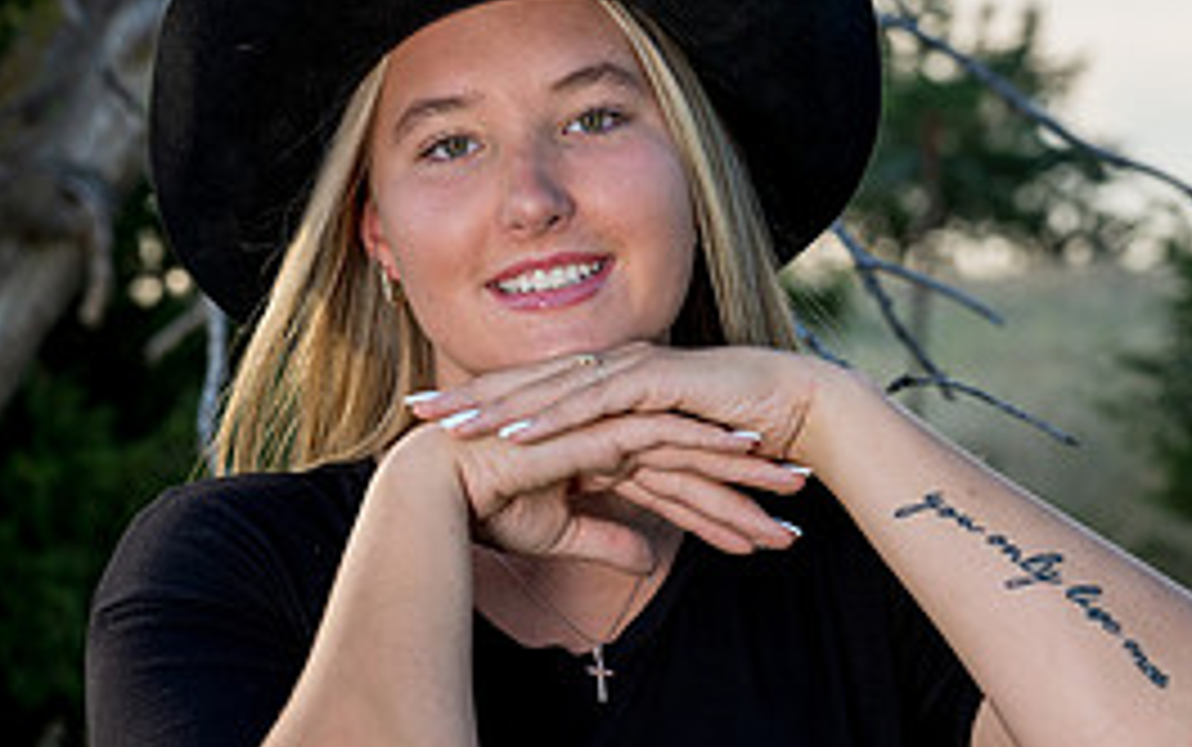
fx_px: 3933
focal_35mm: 121
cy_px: 580
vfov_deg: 10.8
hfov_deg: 17.2
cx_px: 621
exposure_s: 1/125
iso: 100
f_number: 5
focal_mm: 70
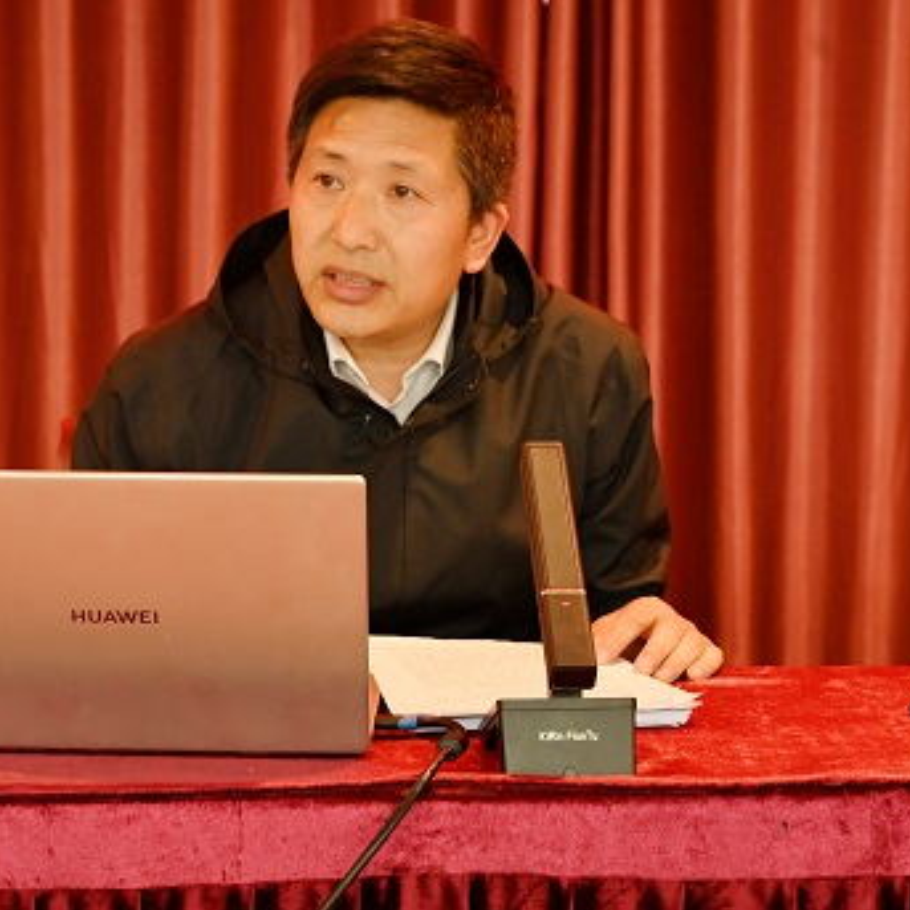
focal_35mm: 92
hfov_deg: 18.9
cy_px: 421
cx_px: 385
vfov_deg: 18.9
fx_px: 2736
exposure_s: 1/60
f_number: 5.6
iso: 4500
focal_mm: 62
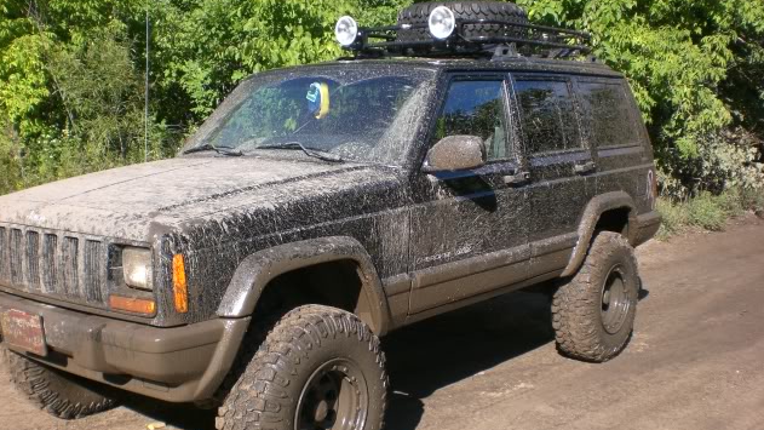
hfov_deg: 48.4
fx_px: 851
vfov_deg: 28.2
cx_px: 378
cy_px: 274
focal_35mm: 42
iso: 50
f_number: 4.4
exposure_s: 1/200
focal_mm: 6.3
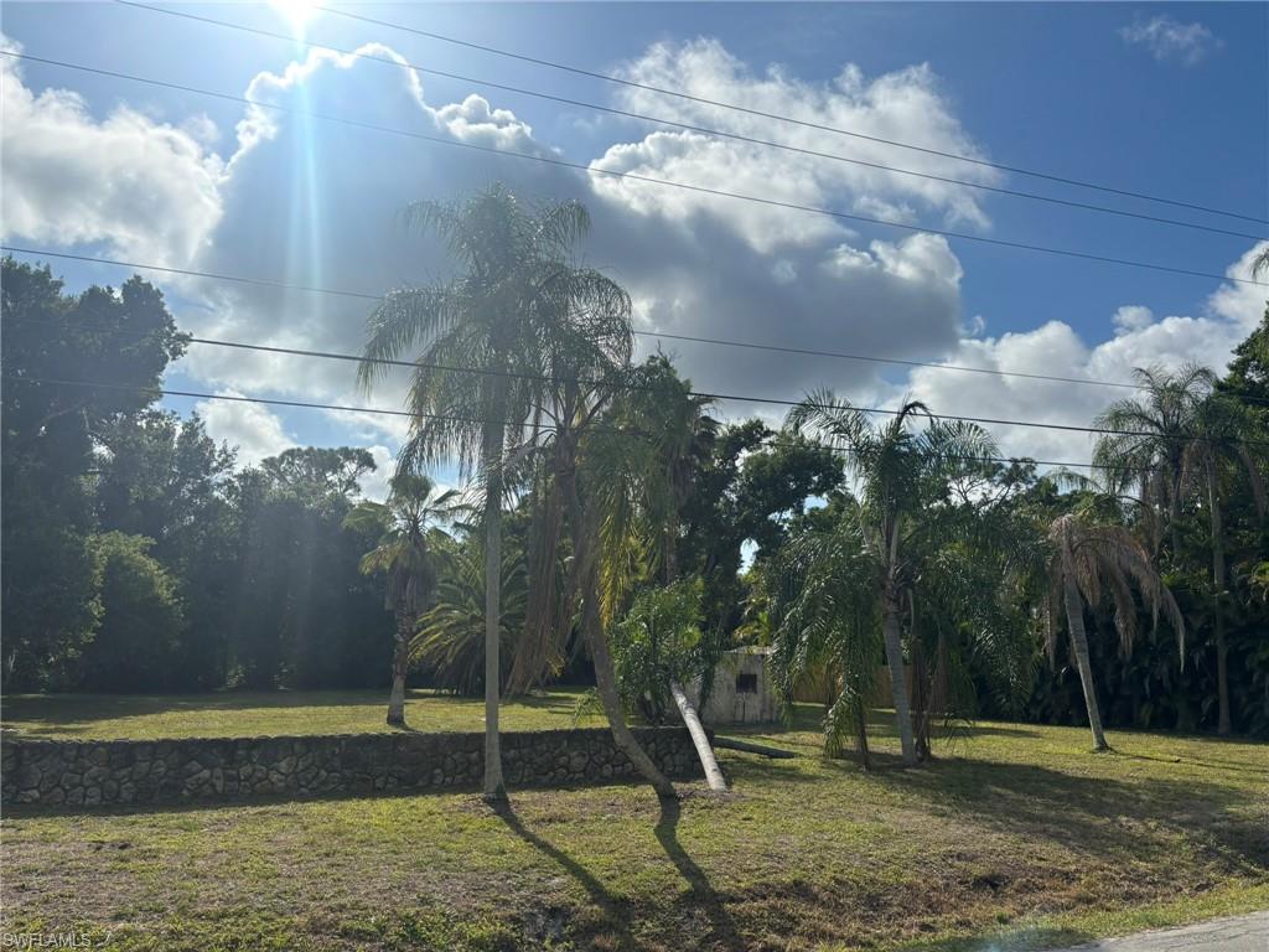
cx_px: 634
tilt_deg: +10.2
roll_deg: -1.6
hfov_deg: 67.3
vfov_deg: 53.1
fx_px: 953
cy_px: 476
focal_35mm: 26
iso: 50
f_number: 1.6
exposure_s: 1/9901
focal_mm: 5.96
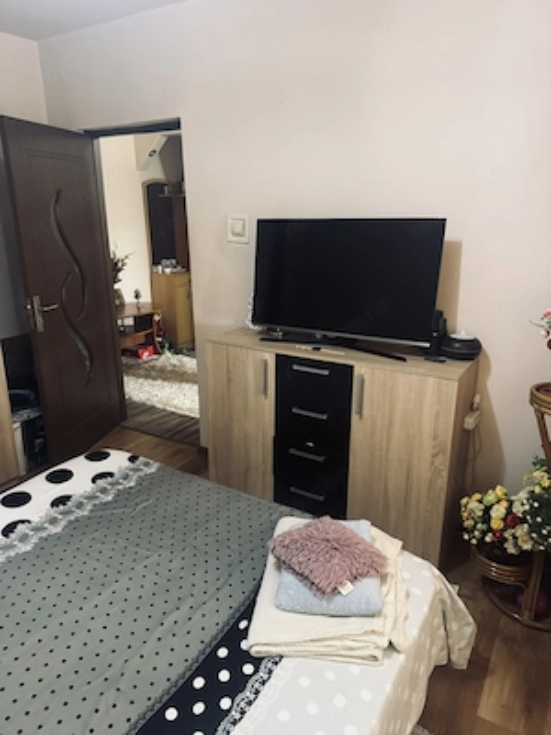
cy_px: 368
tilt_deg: -17.9
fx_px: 509
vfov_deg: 71.6
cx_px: 276
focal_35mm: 24
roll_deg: -0.4
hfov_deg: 56.8
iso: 800
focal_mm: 6.76
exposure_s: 1/50
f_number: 1.78
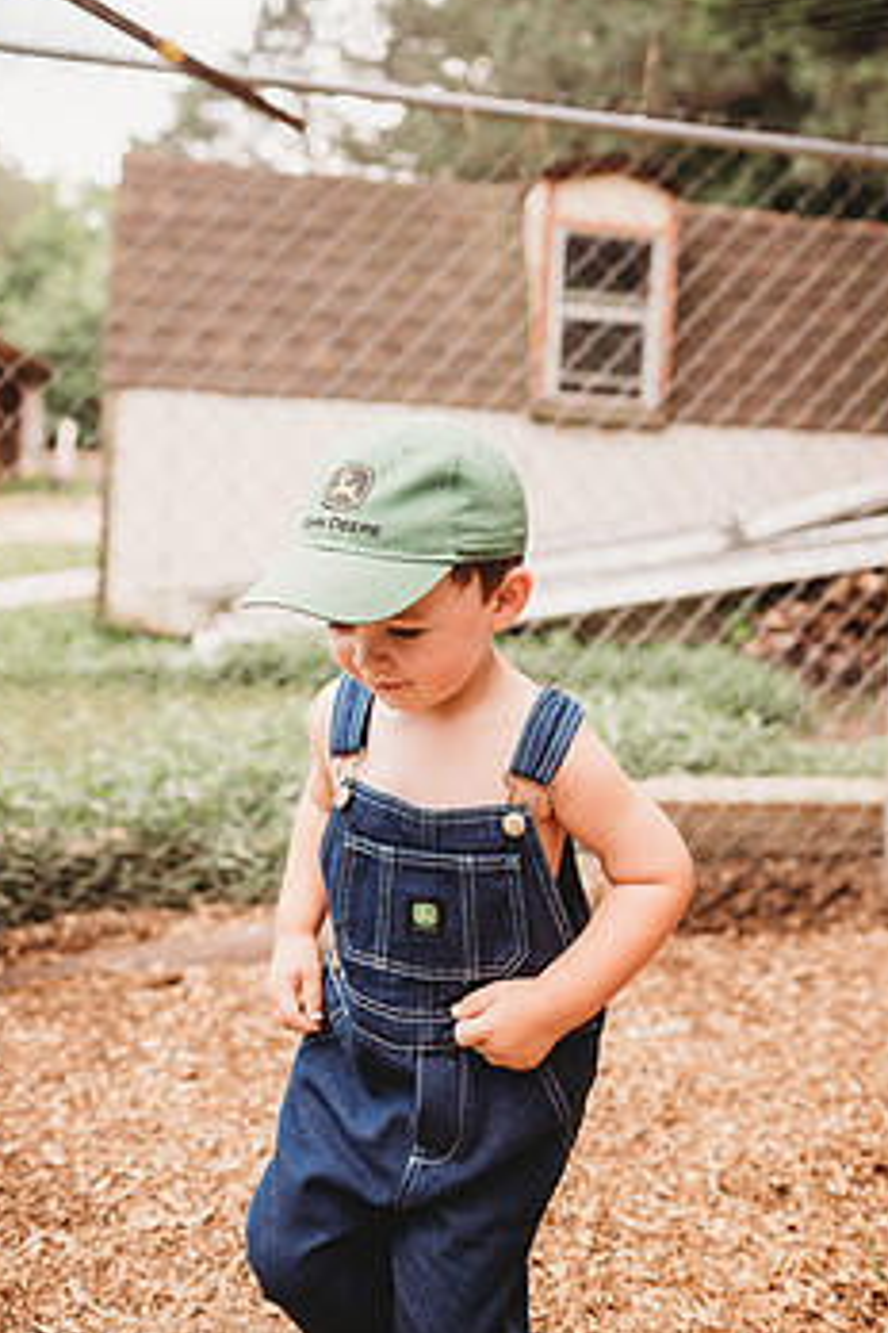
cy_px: 525
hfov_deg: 42.3
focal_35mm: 31
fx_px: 1147
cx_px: 455
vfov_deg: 59.7
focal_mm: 24
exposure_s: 1/500
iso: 100
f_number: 2.2
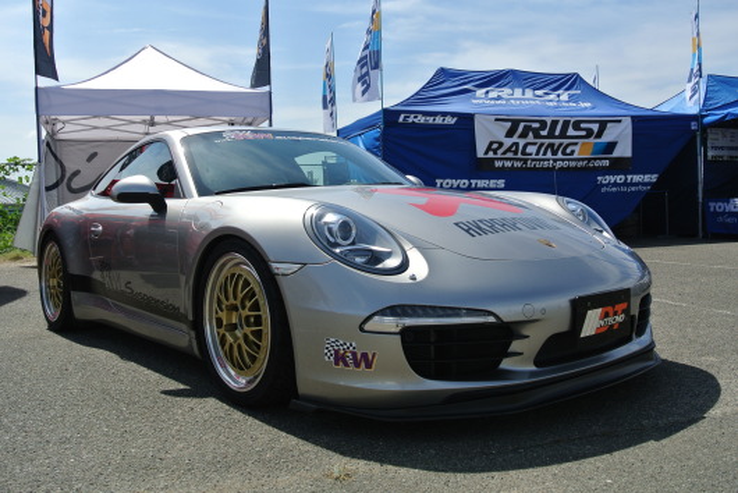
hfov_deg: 55.8
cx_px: 369
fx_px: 697
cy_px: 246
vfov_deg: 38.9
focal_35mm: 34
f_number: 5
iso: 100
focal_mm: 12.7
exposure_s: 1/1000
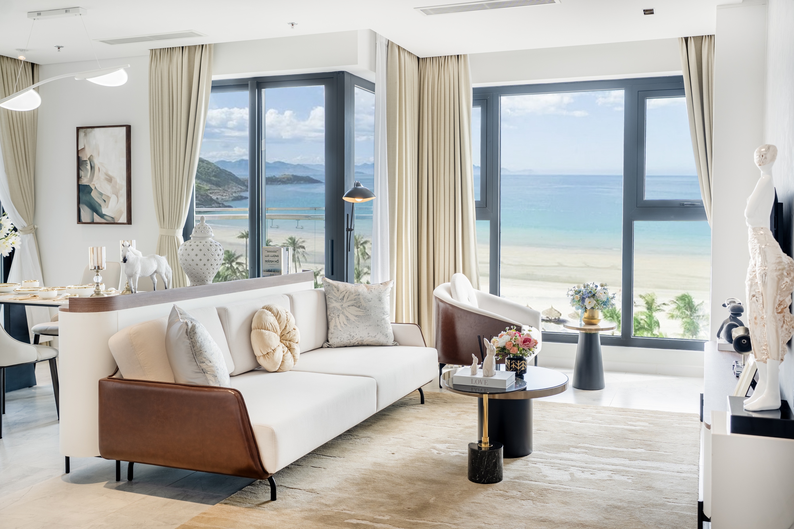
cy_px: 264
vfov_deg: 41.1
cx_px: 397
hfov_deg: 58.7
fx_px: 706
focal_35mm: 32
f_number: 4.5
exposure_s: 1/1600
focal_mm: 32
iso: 100
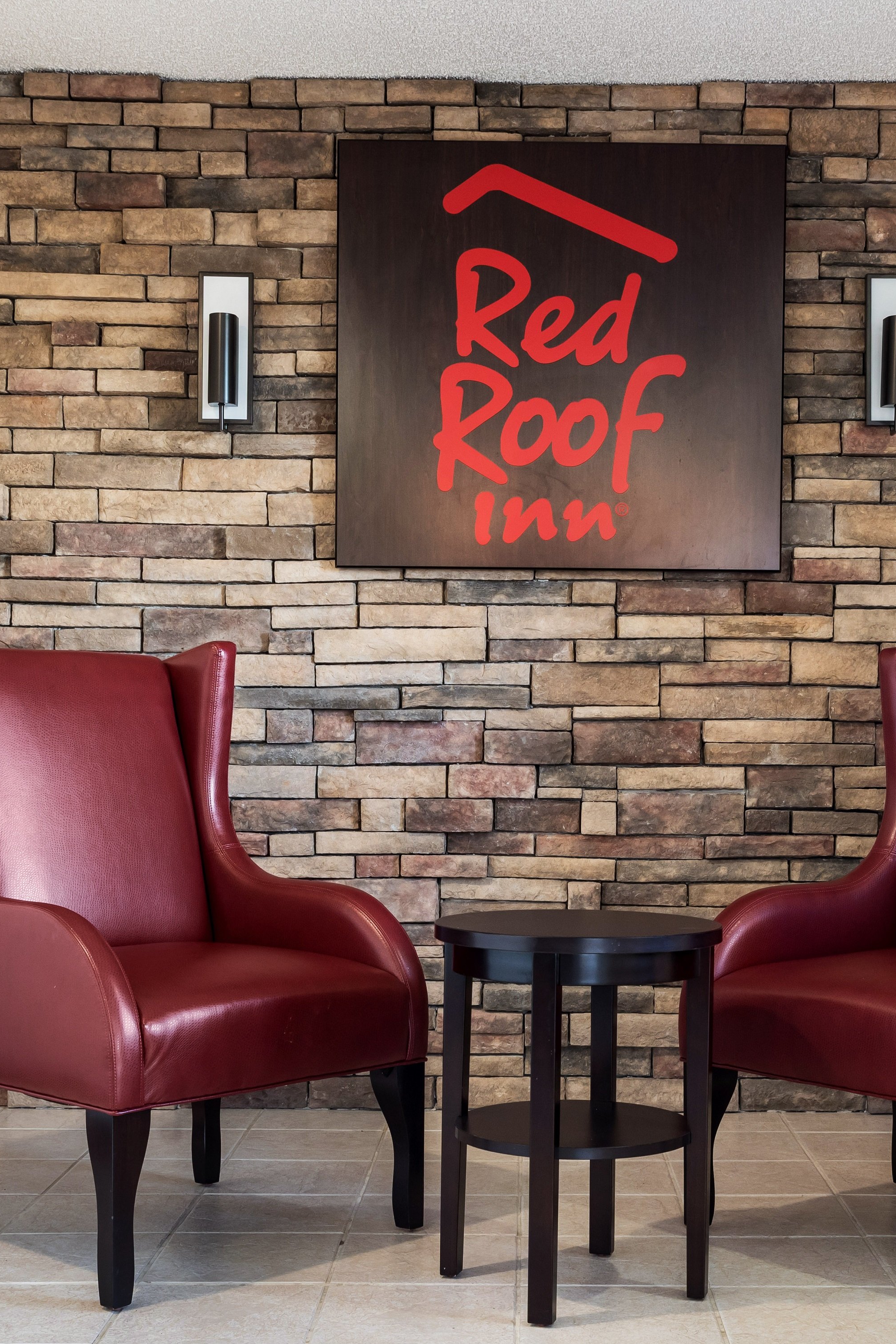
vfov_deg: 38.9
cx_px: 561
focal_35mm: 51
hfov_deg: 26.4
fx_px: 1904
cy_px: 672
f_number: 8
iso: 800
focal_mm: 34
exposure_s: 1/6
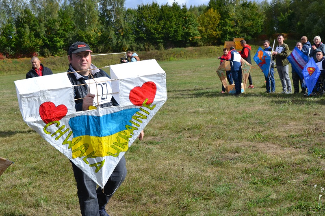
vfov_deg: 23.8
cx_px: 162
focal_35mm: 57
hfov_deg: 35.1
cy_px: 108
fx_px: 514
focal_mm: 38
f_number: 8
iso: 100
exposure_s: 1/250
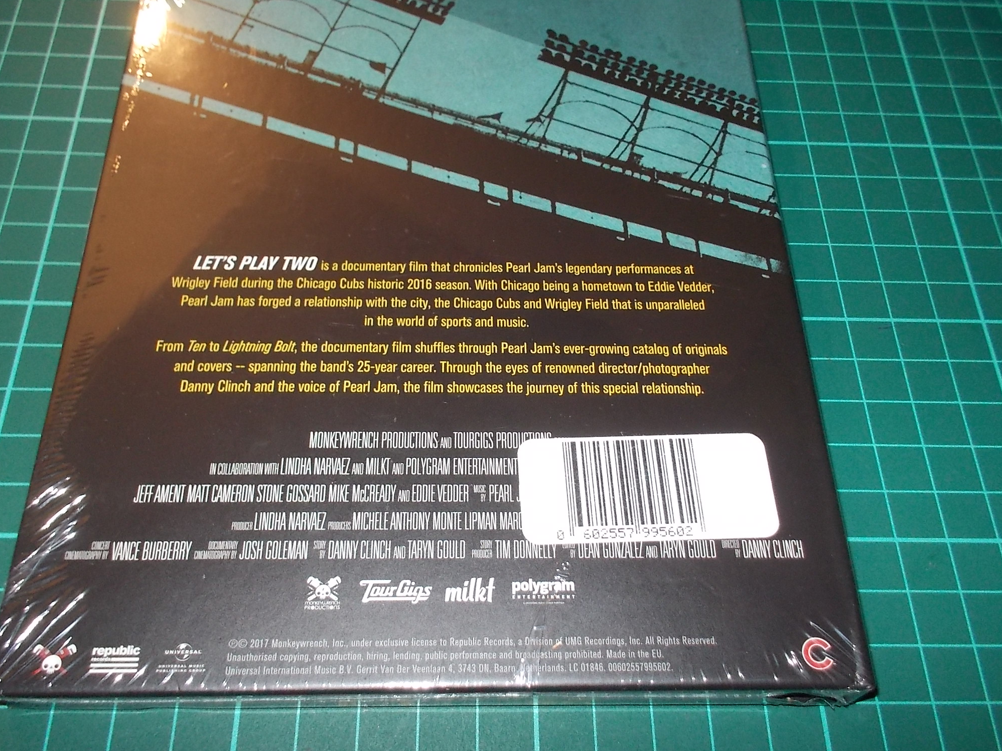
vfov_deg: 42.9
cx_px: 509
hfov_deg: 55.4
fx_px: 955
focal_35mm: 33
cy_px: 365
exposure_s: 1/30
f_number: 3.3
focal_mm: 4.1
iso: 200
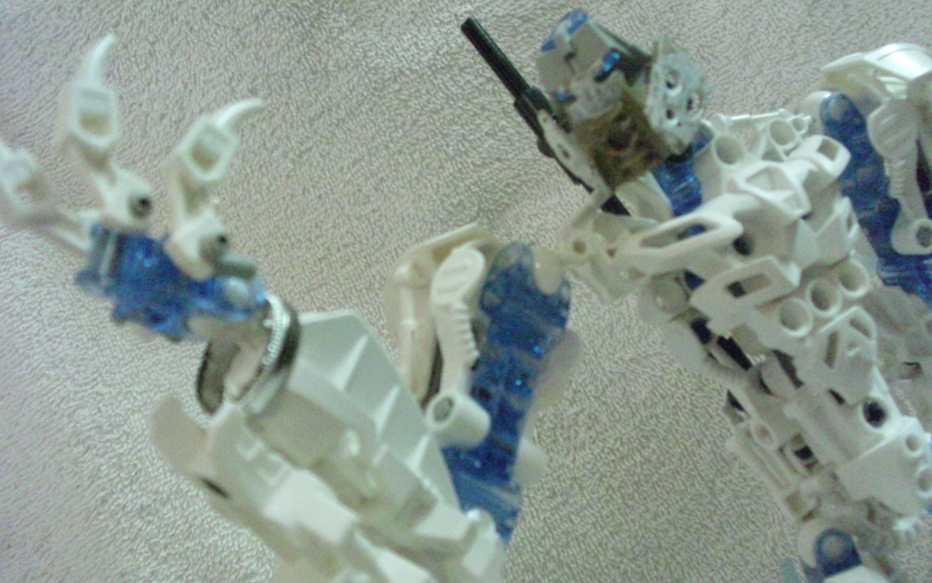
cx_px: 473
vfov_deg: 31.3
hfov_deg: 48.2
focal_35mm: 41
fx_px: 1041
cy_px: 286
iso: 1600
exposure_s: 1/29
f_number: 3.1
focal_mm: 6.3
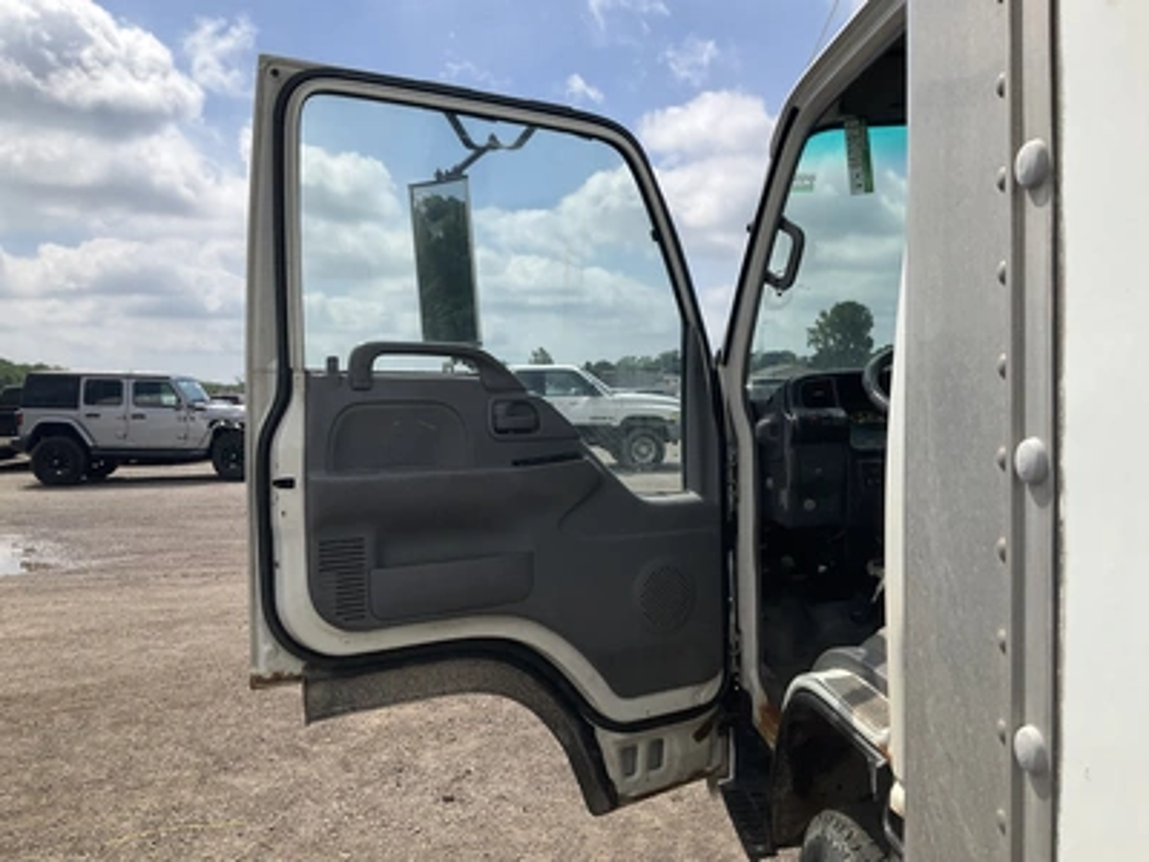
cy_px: 431
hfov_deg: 61.7
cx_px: 574
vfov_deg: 48.2
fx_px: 963
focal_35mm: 29
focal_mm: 3
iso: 25
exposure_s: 1/2801
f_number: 1.8
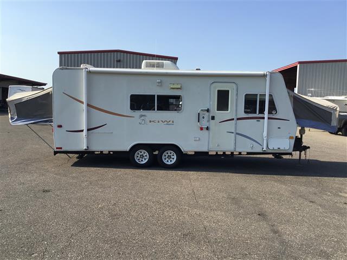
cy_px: 130
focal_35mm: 31
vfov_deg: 45.4
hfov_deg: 58.4
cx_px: 174
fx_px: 311
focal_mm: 3.3
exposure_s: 1/1181
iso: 25
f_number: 2.4
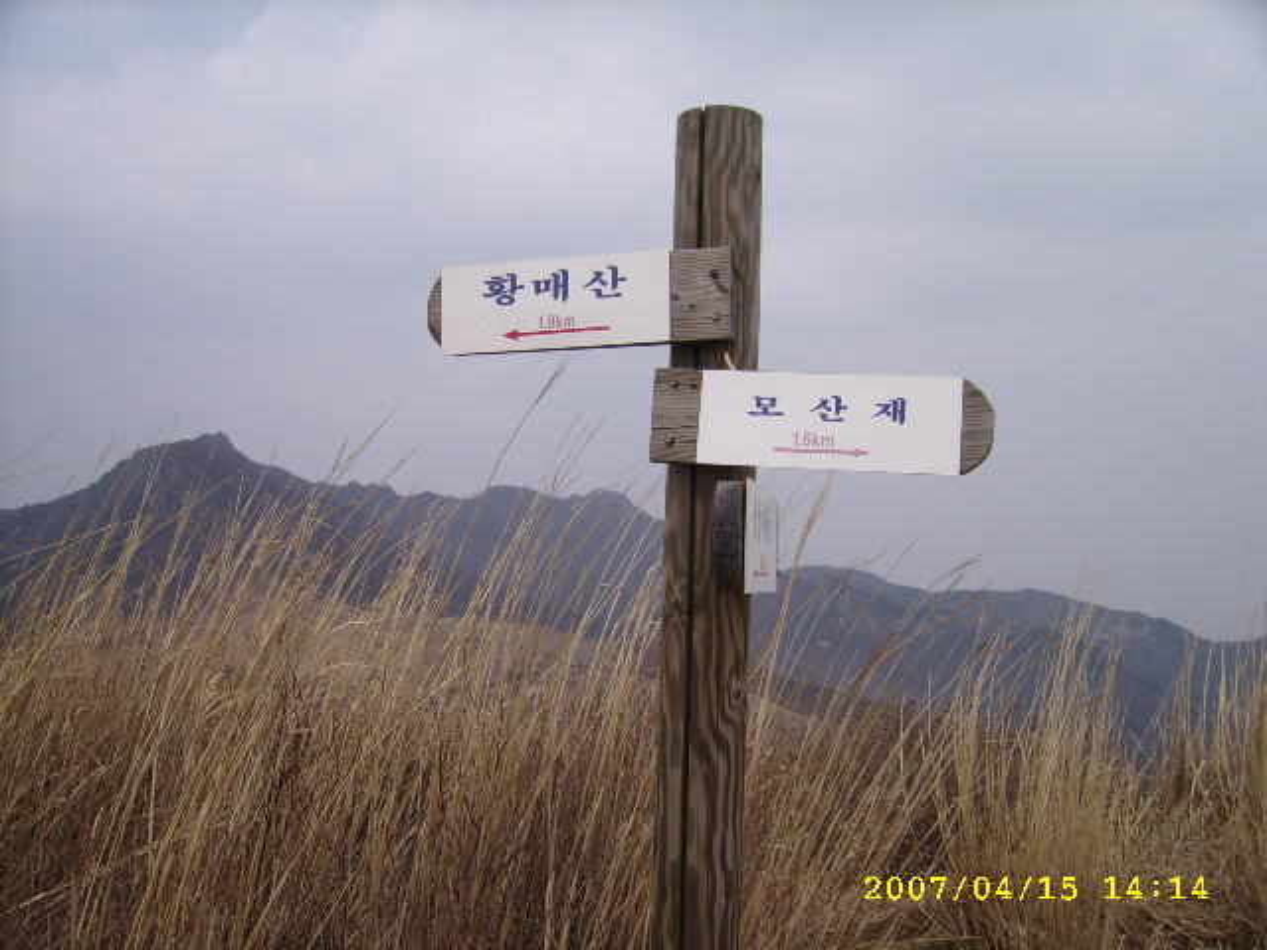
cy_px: 475
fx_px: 1281
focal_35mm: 35
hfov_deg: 52.6
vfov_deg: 40.7
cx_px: 634
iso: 50
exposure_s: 1/545
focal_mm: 5.95
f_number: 5.8
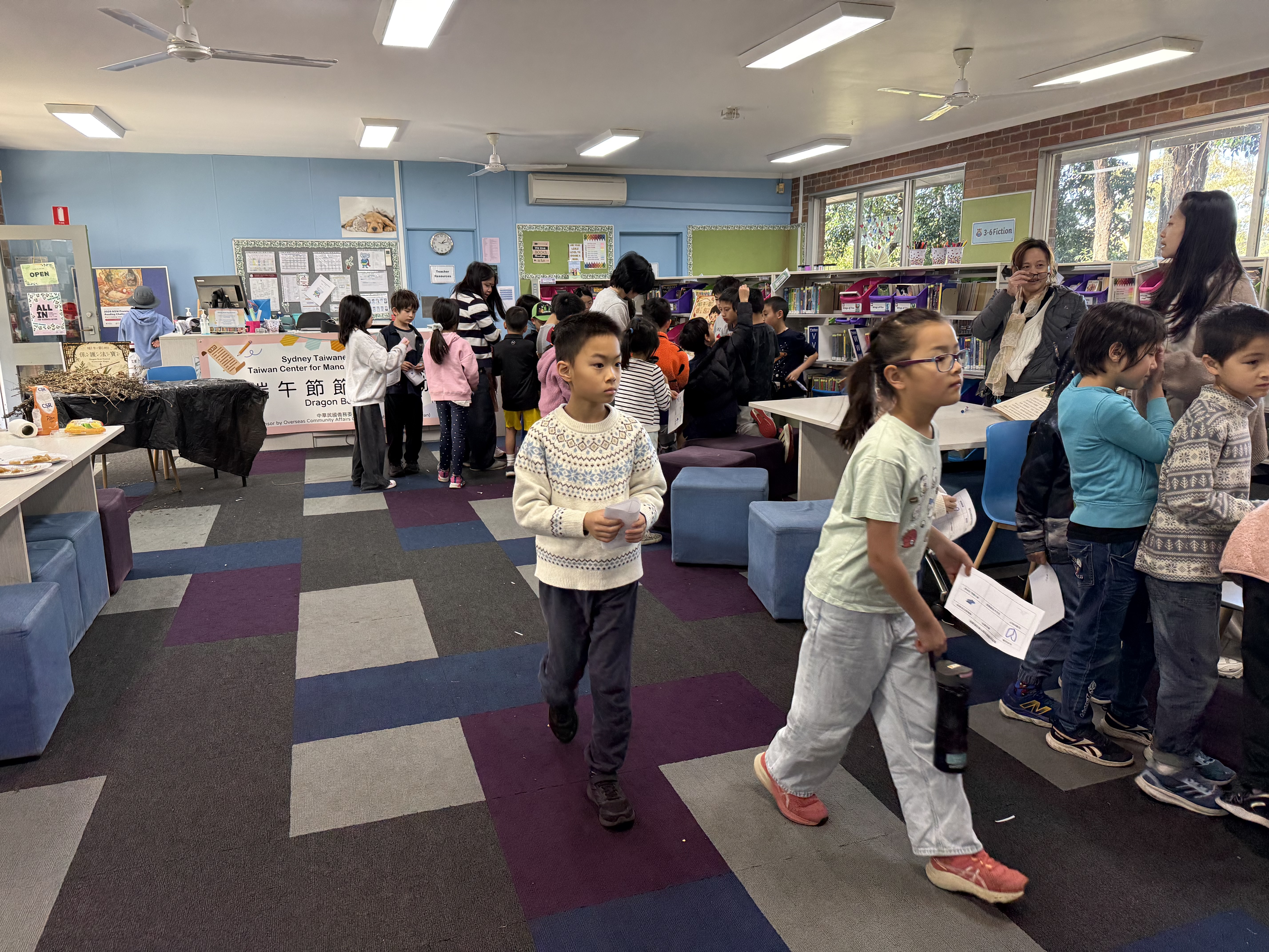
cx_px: 634
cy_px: 476
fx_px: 880
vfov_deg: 56.8
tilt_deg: -11.7
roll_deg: +1.2
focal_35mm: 24
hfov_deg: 71.6
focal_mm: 6.76
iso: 250
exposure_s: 1/100
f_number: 1.78
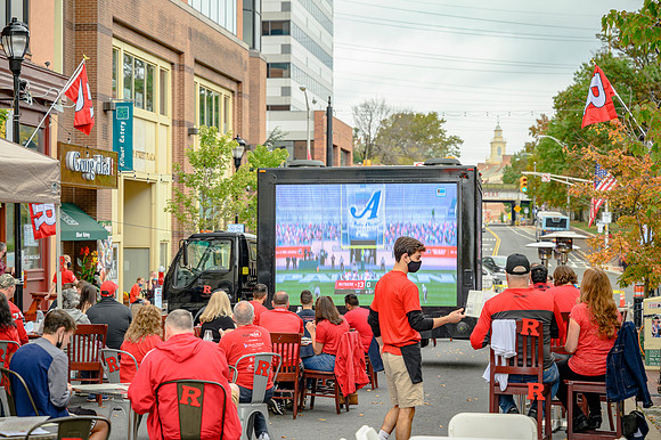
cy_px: 220
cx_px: 330
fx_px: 1284
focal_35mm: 70
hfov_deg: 28.9
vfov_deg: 19.4
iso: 100
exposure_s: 1/100
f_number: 4
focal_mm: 70
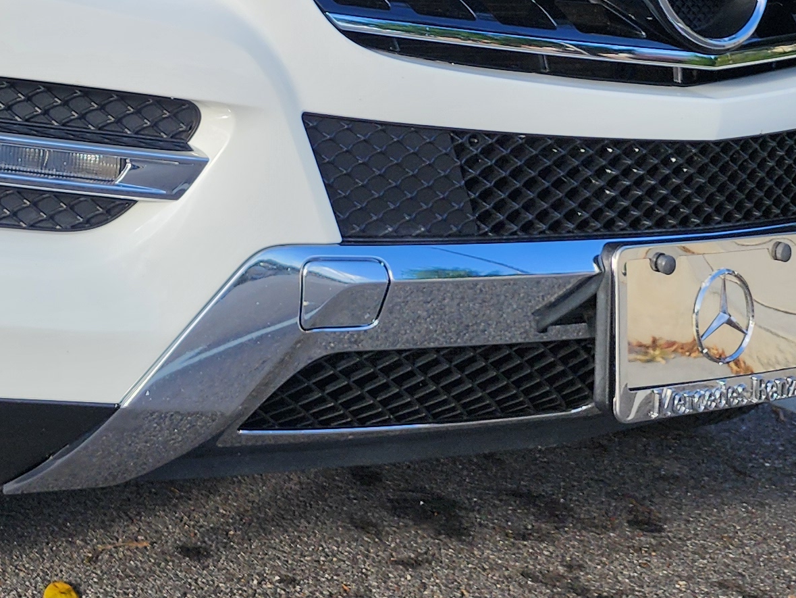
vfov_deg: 16.9
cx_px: 21
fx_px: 1794
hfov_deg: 24.0
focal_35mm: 78
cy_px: -339
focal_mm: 6.4
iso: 12
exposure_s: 1/380
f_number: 1.8
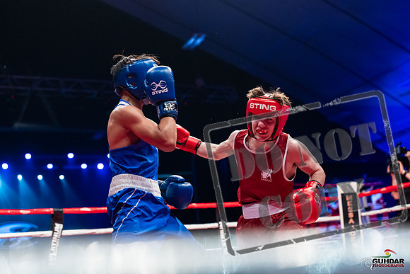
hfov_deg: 39.6
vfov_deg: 27.0
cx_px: 205
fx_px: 570
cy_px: 137
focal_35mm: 50
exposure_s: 1/1000
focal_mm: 50
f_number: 2.5
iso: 3200
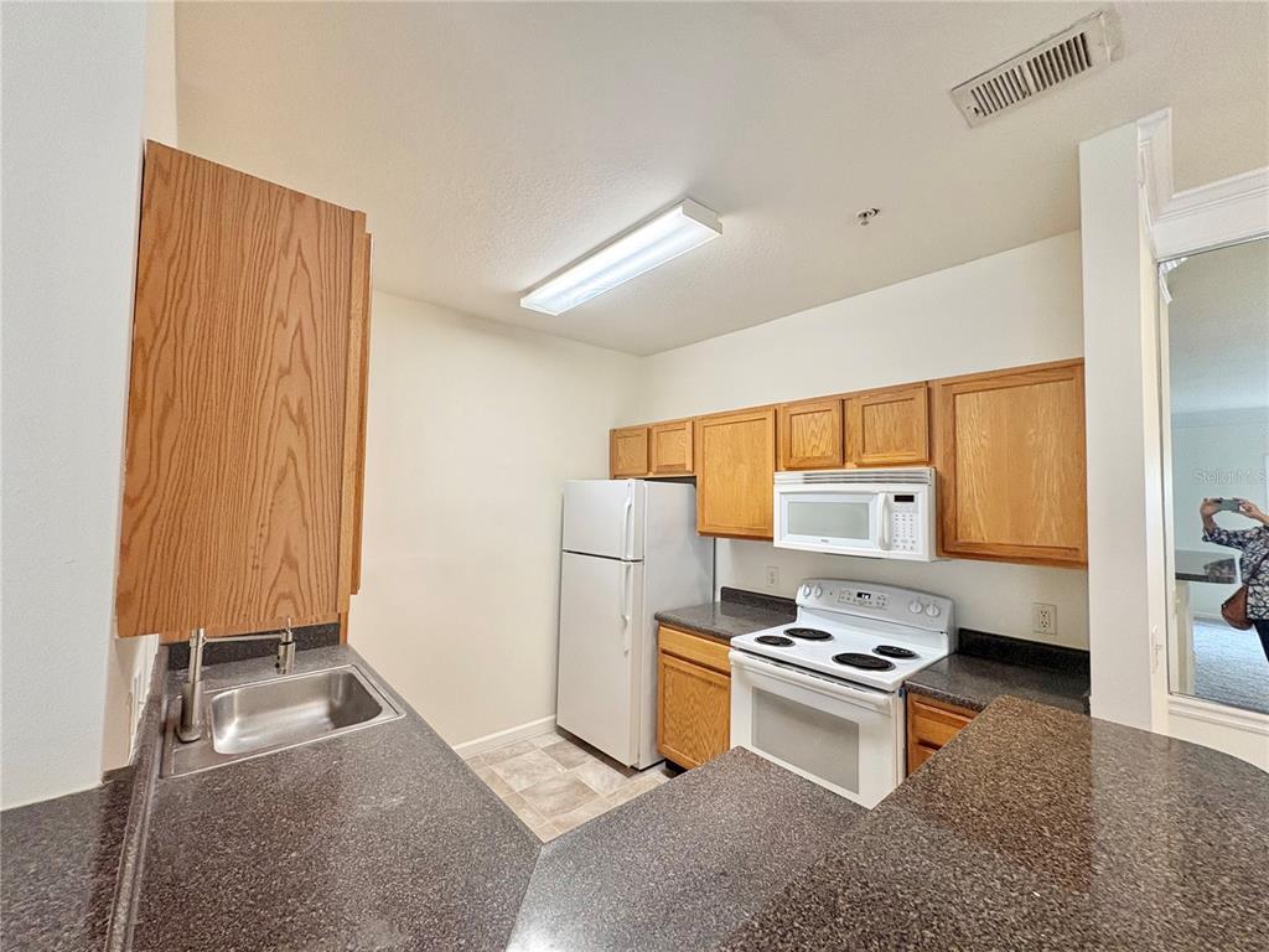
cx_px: 634
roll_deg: +0.4
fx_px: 513
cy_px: 476
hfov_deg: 102.1
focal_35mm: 14
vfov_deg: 85.7
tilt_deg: +2.0
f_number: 2.2
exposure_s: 1/60
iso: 160
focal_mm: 2.22
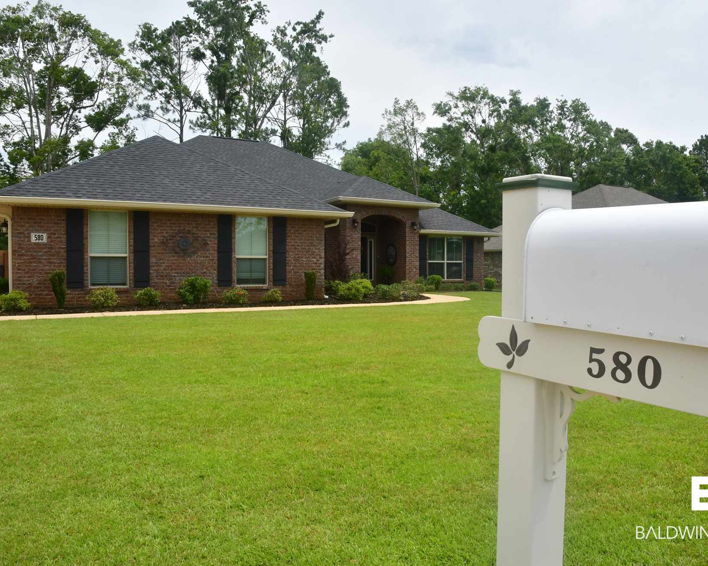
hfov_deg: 62.0
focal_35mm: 28
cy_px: 279
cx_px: 395
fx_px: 587
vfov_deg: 51.5
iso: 640
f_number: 16
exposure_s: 1/500
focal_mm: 16
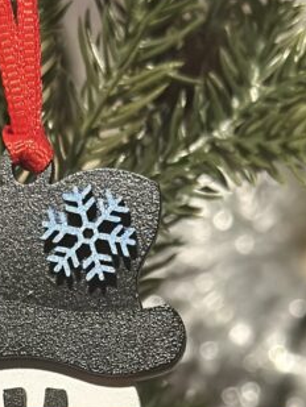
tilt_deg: -40.1
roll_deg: -1.1
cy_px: 551
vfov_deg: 12.0
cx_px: 24
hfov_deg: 9.3
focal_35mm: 159
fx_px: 1873
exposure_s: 1/60
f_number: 1.78
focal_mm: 6.86
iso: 320
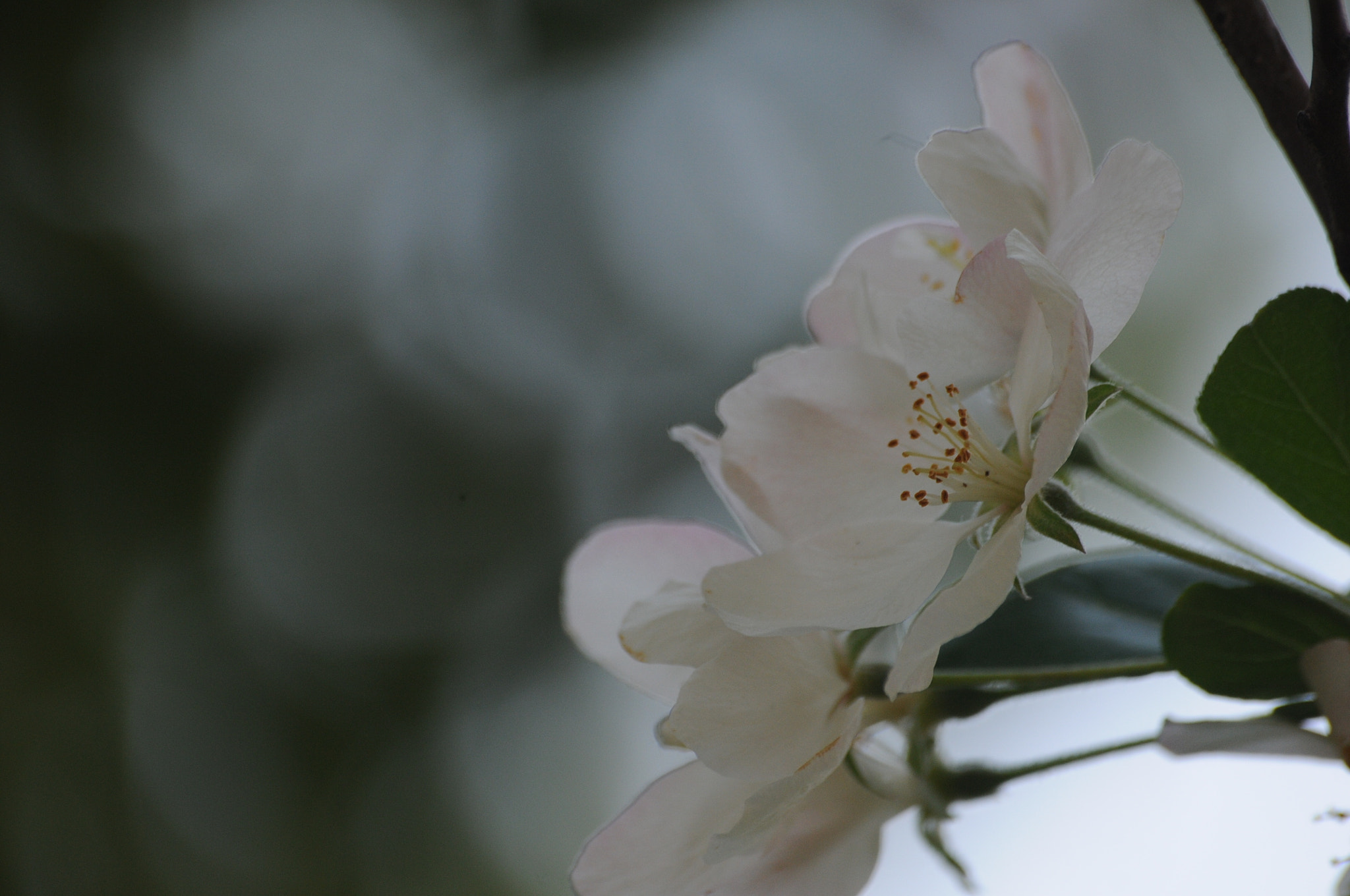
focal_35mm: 450
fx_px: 16853
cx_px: 675
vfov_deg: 3.0
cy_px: 448
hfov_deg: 4.6
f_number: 5.6
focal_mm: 300
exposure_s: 1/1000
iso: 400
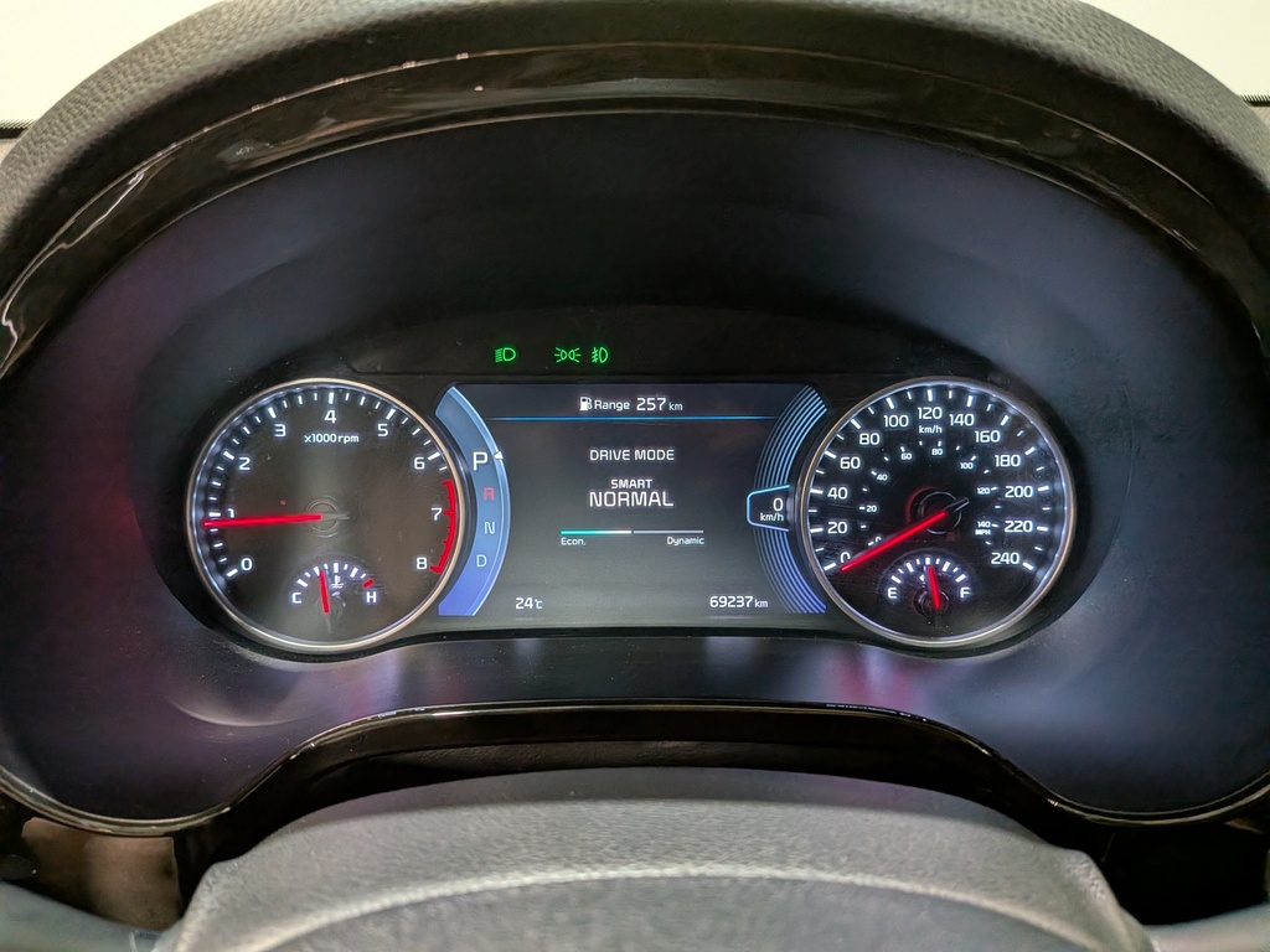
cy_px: 476
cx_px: 635
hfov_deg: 71.6
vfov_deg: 56.8
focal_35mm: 24
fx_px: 881
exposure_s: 1/120
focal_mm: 4.53
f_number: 1.7
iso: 399
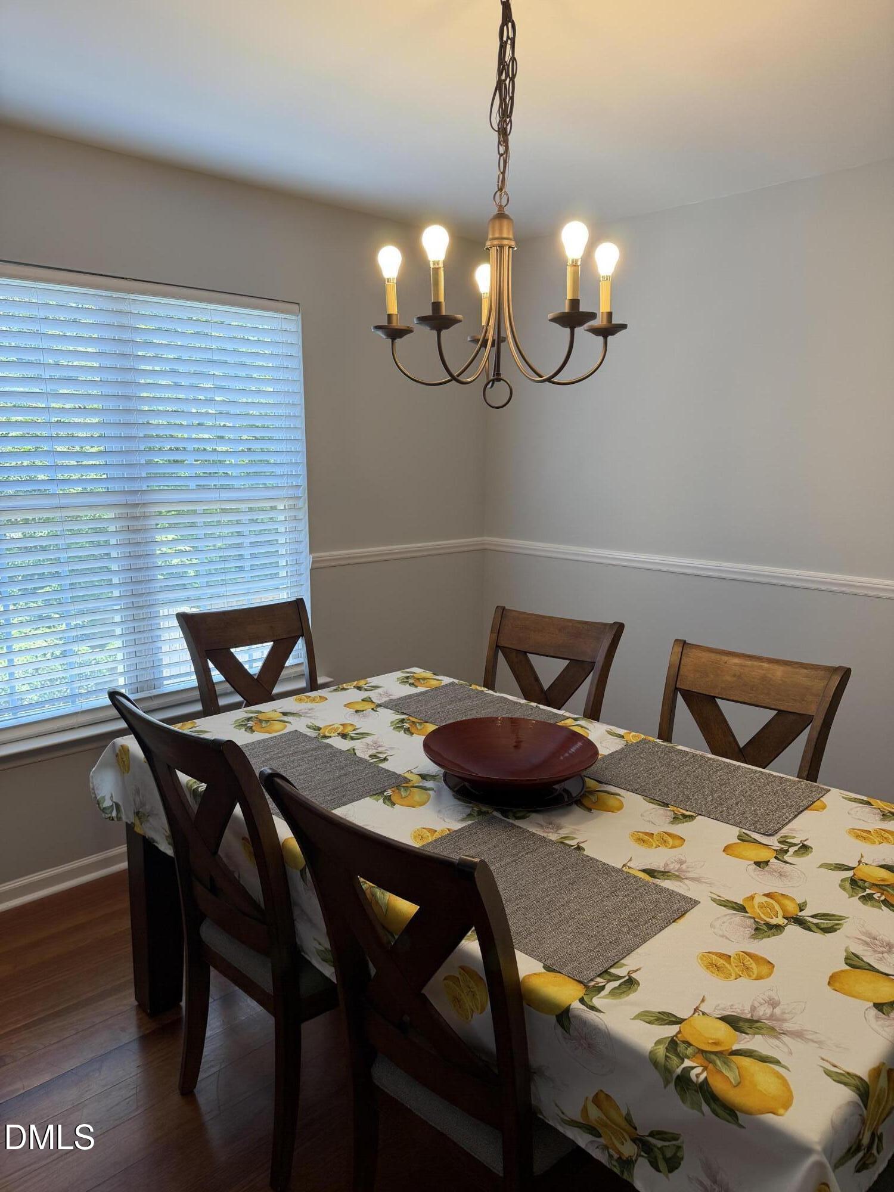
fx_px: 826
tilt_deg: -9.7
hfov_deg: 56.8
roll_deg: +0.0
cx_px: 447
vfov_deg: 71.6
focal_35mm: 24
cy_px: 596
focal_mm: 6.76
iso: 100
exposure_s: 1/121
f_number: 1.78
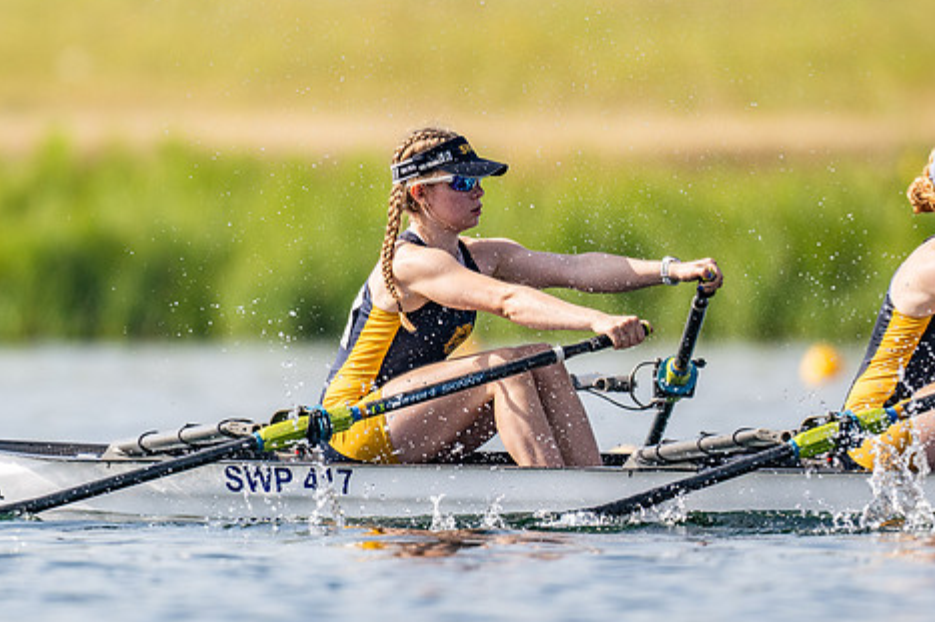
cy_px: 292
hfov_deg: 1.8
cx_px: 412
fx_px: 29025
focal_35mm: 1118
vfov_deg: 1.2
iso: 180
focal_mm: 600
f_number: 4
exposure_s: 1/2500
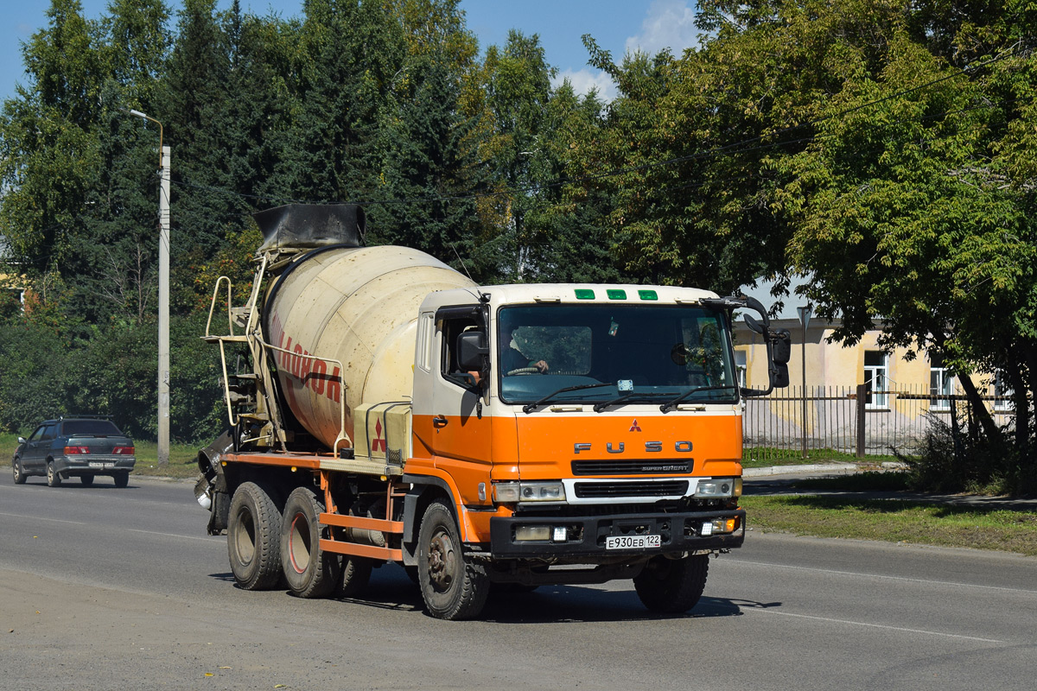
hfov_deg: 24.6
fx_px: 2376
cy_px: 346
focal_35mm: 82
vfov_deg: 16.6
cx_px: 518
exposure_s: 1/1250
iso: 200
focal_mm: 55
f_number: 7.1
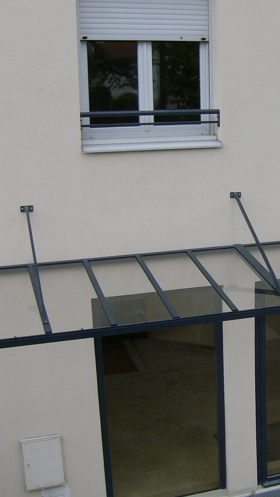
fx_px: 699
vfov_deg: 39.2
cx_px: 300
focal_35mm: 53
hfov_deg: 21.6
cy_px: 249
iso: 100
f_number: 4.7
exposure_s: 1/239
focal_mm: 6
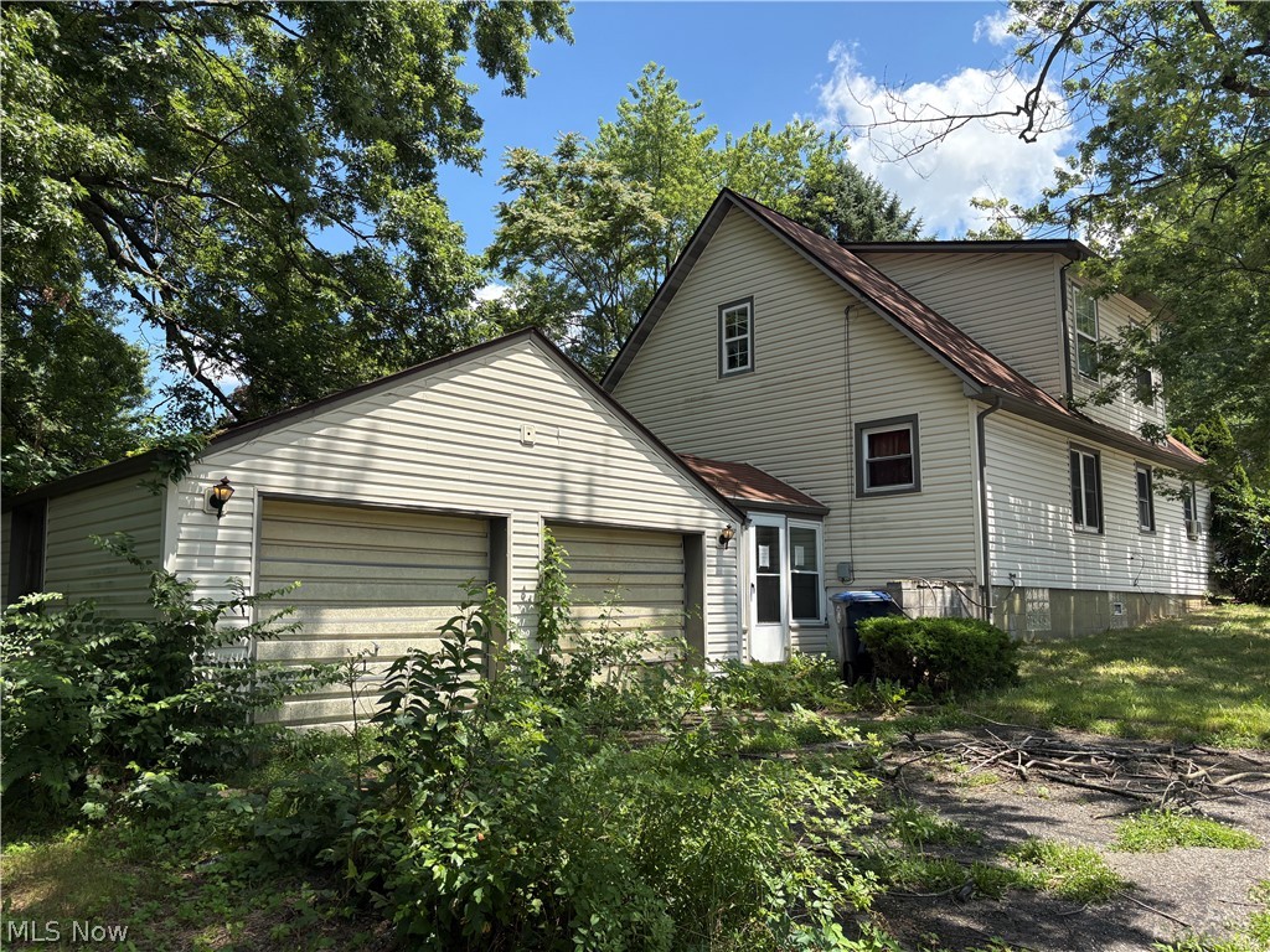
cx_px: 635
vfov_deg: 53.1
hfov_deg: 67.3
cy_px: 476
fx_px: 954
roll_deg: -1.4
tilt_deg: +7.6
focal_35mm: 26
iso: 64
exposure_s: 1/2283
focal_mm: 5.96
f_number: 1.6
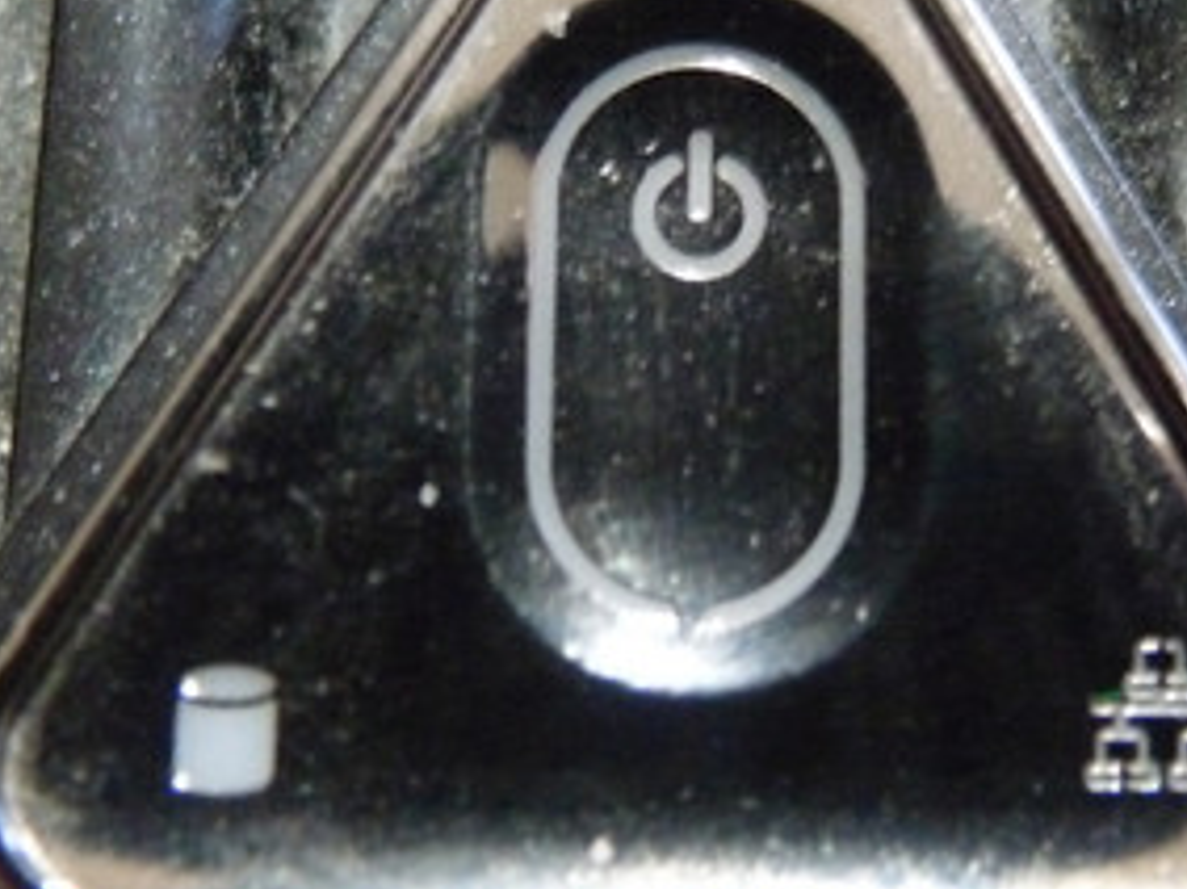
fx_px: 2091
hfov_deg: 31.6
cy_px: 315
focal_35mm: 61
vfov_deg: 23.9
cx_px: 717
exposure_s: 1/5
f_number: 2.8
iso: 800
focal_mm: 4.8
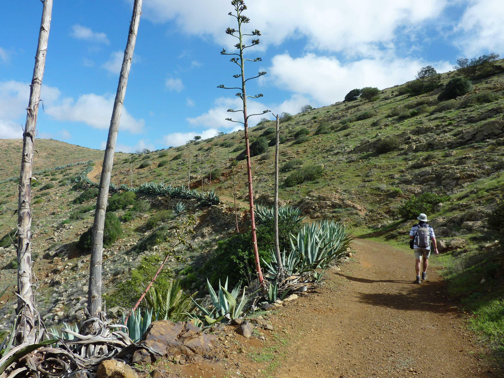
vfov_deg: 54.9
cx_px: 252
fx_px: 364
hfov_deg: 69.4
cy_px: 189
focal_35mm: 25
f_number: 5
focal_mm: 4.1
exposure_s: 1/400
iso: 80
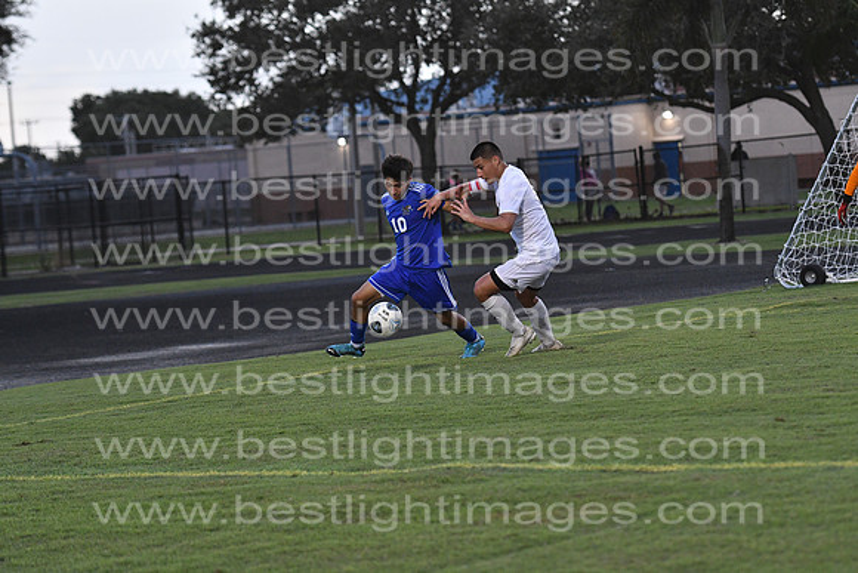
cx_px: 429
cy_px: 286
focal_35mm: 147
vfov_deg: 9.3
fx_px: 3504
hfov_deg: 14.0
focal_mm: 98
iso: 1600
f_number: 3.2
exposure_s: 1/800
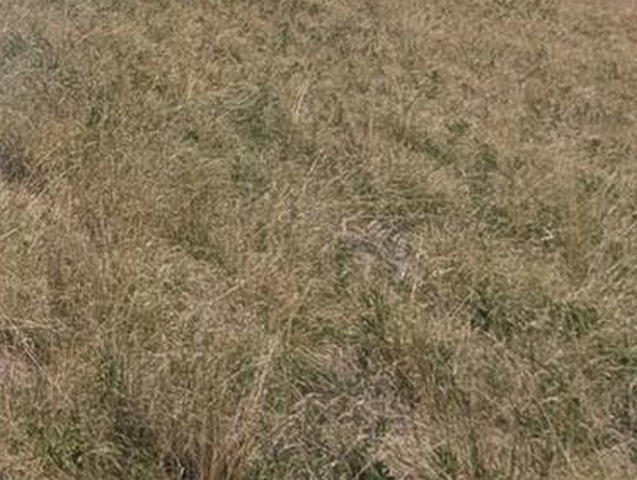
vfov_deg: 21.9
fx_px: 848
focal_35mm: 46
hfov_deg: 26.0
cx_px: -382
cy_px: -354
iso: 52
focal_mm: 2.02
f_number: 1.7
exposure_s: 1/8333
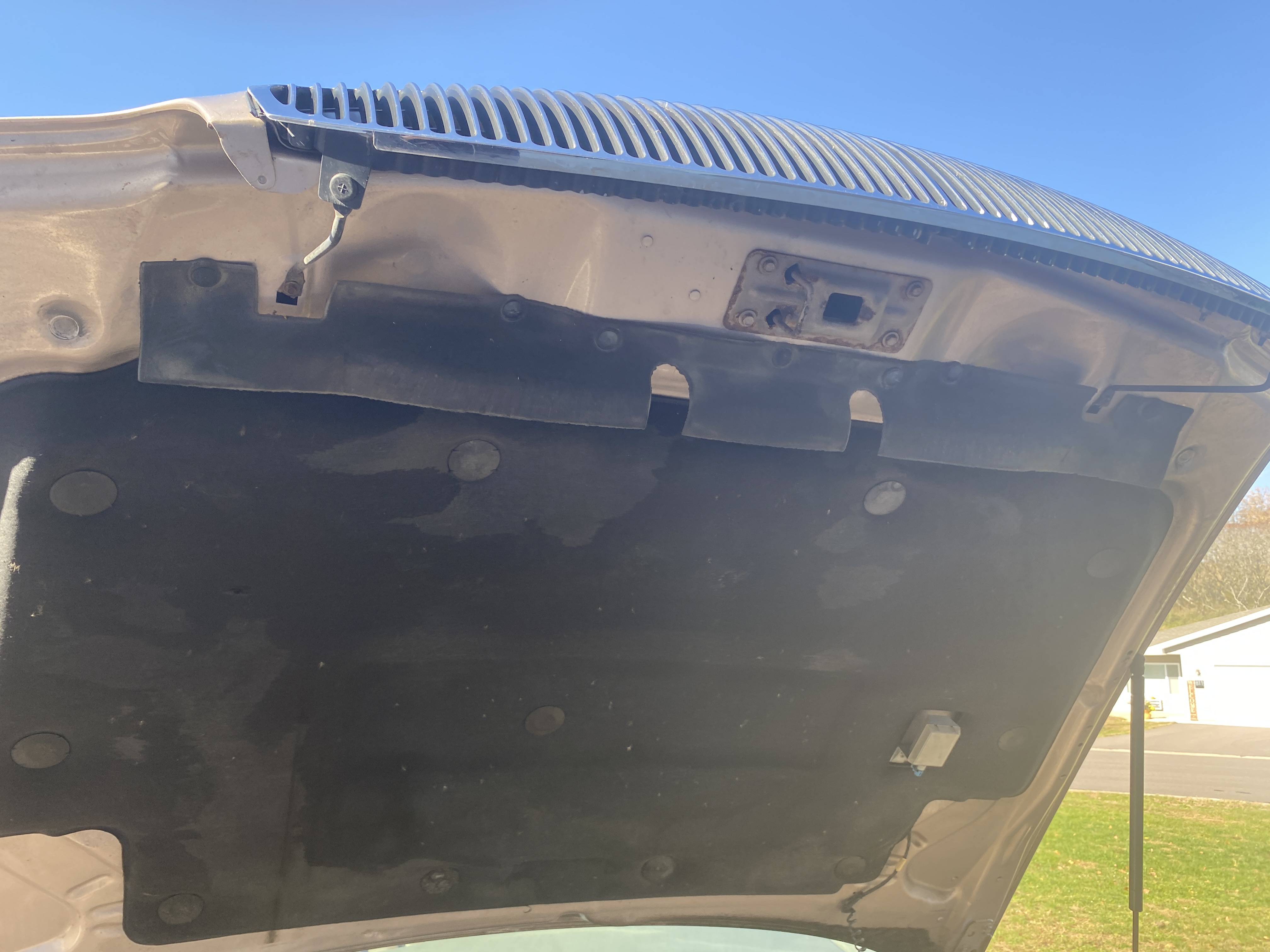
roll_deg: -1.6
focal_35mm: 26
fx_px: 954
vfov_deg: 53.1
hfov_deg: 67.3
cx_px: 635
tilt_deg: +13.2
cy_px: 476
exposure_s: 1/227
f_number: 1.8
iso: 32
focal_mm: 4.25
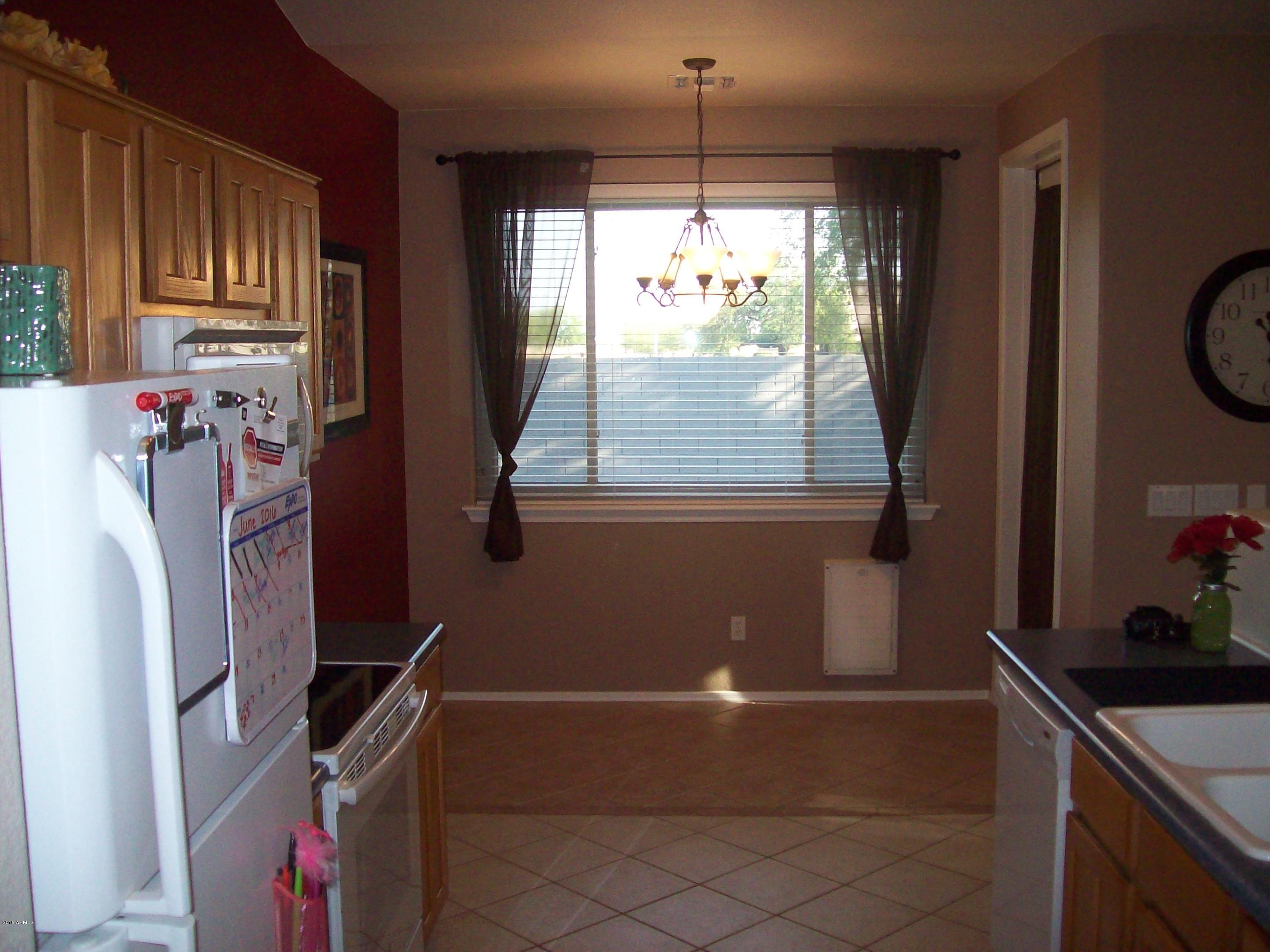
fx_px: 1321
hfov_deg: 51.4
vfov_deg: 39.7
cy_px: 476
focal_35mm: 36
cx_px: 635
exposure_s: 1/146
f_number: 2.7
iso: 200
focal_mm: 6
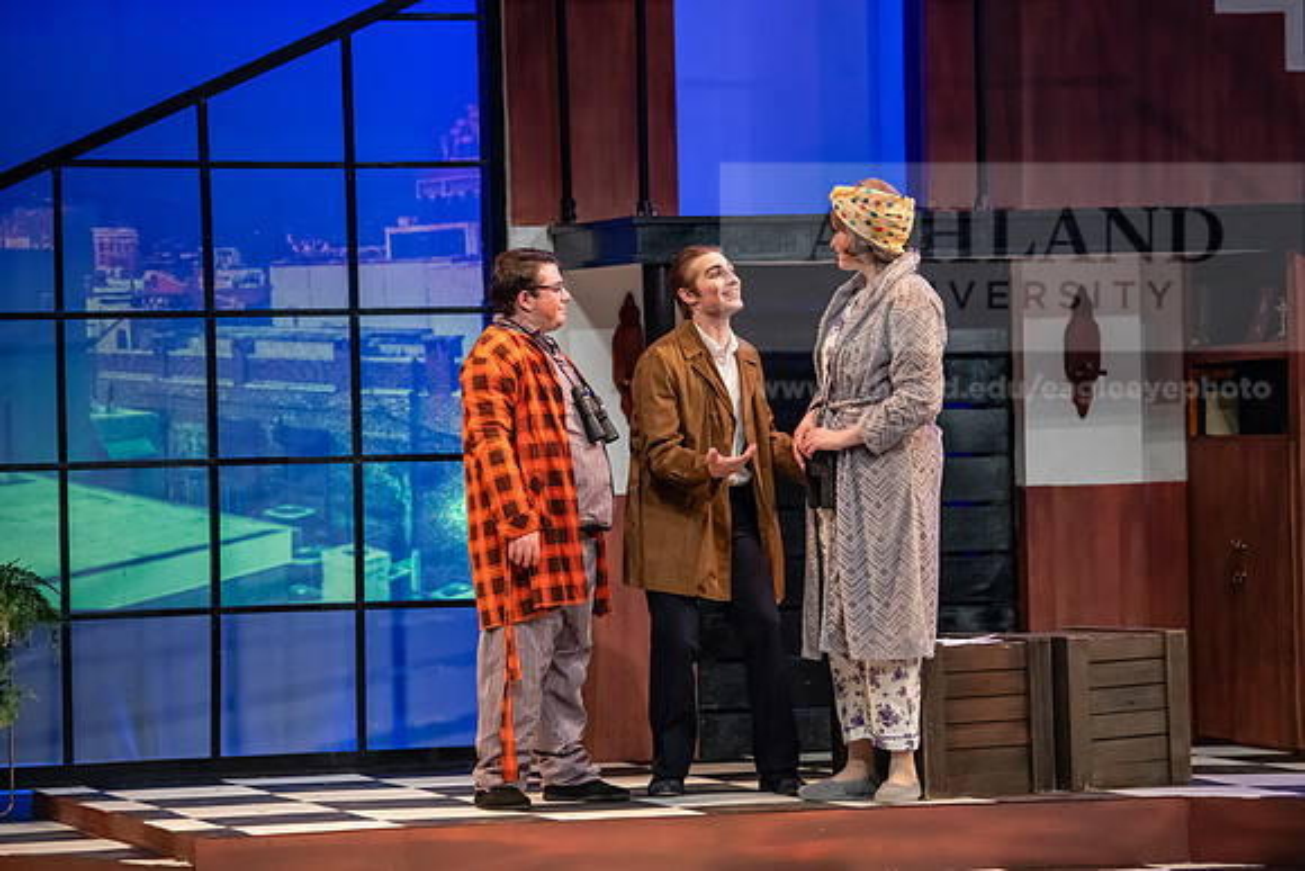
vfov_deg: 8.9
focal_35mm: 155
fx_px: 5620
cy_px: 436
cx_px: 652
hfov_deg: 13.2
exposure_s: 1/200
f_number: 3.2
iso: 3200
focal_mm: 155
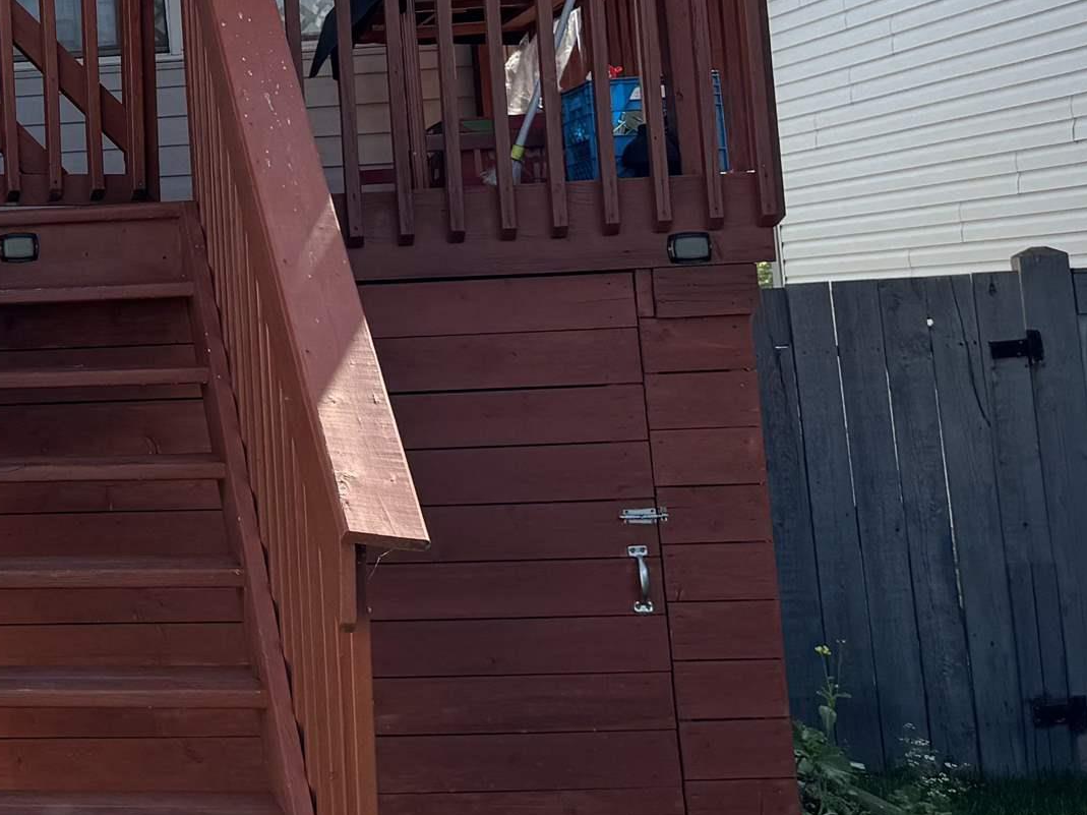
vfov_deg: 20.9
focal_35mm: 69
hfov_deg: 24.5
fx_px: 2166
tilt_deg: +6.3
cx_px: -334
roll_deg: +3.5
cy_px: 112
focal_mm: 6.76
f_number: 1.78
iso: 80
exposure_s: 1/1923
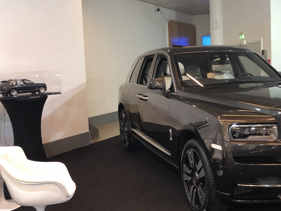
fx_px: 365
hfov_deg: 40.8
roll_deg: +1.4
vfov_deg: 32.2
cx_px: 212
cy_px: 93
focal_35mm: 45
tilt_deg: -4.1
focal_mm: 3.99
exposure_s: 1/25
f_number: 1.8
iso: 40
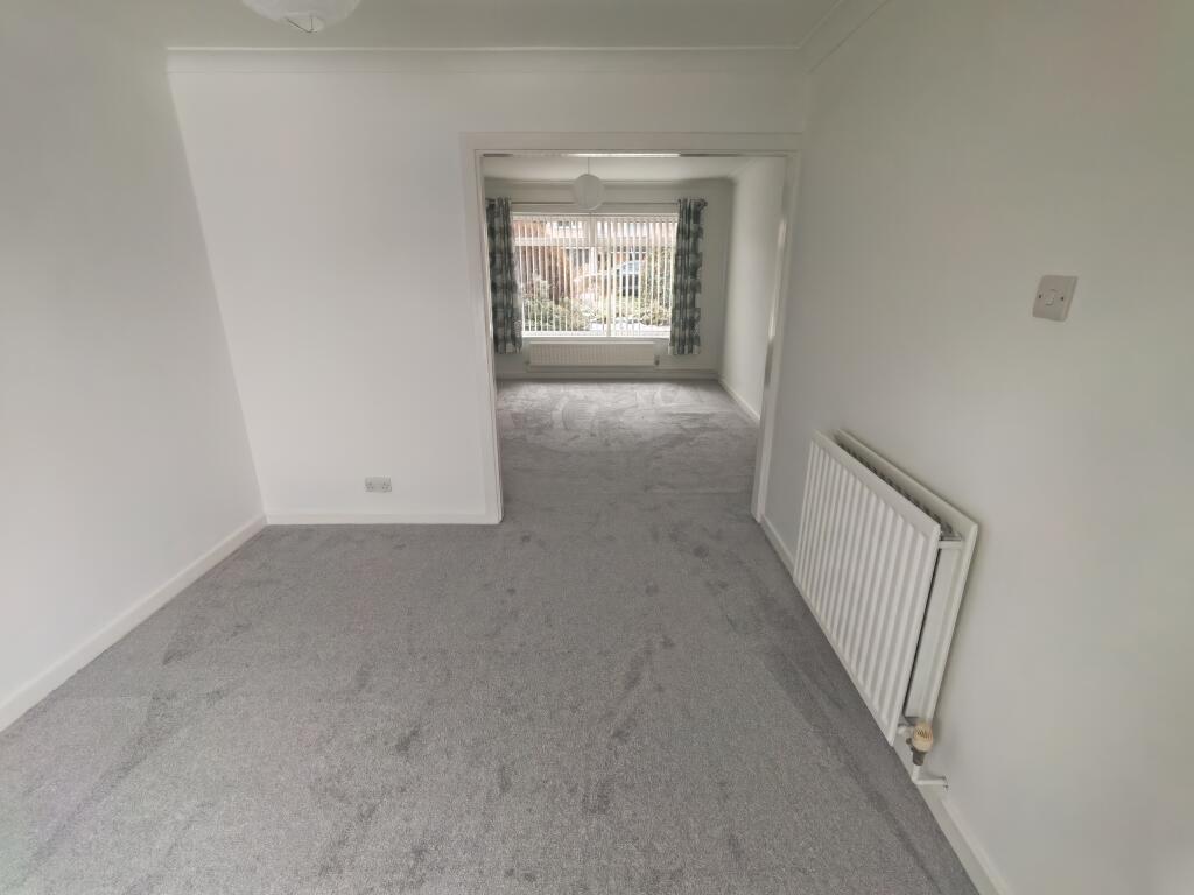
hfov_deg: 94.5
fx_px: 552
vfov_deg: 78.1
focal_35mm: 16
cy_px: 448
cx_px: 597
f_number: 2.2
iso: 167
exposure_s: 1/60
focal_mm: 1.96
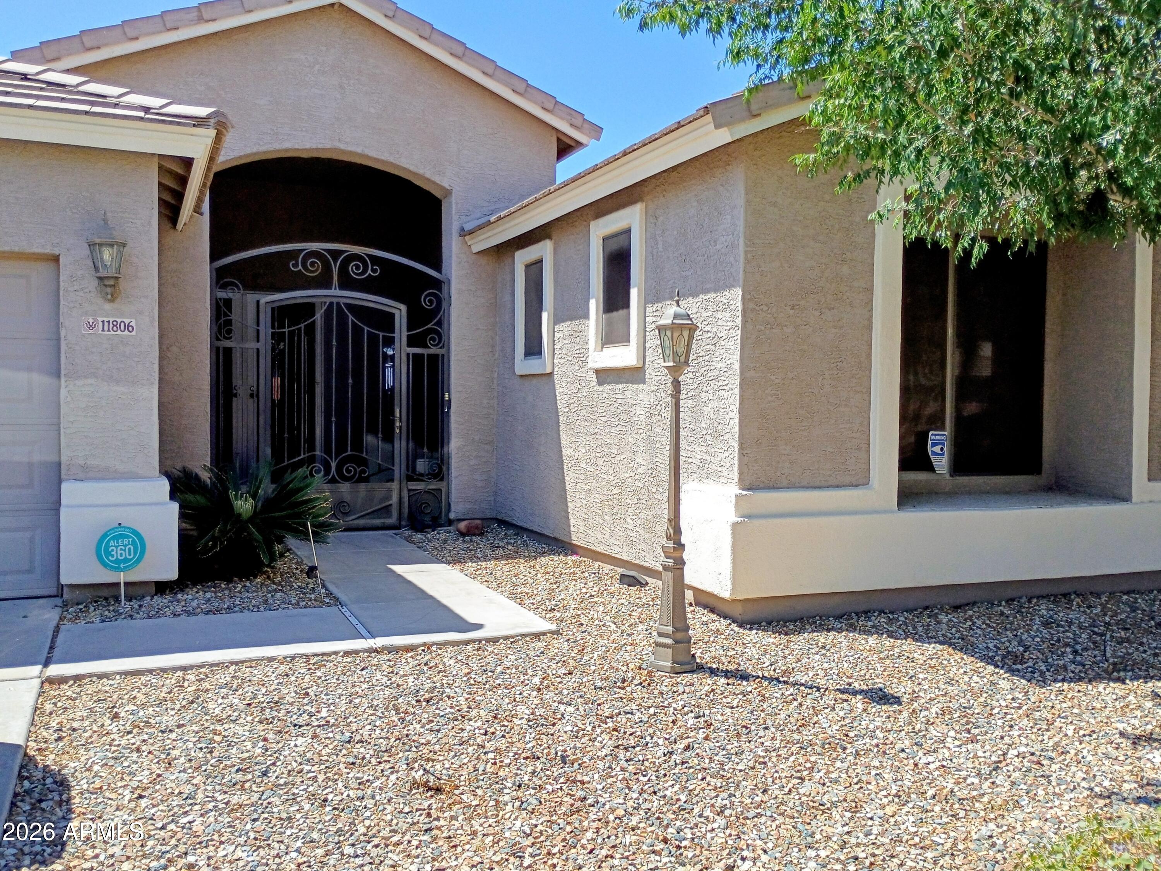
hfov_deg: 61.7
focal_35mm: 29
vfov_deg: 48.2
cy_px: 436
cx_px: 580
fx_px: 972
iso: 105
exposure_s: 1/926
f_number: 1.8
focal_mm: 4.27
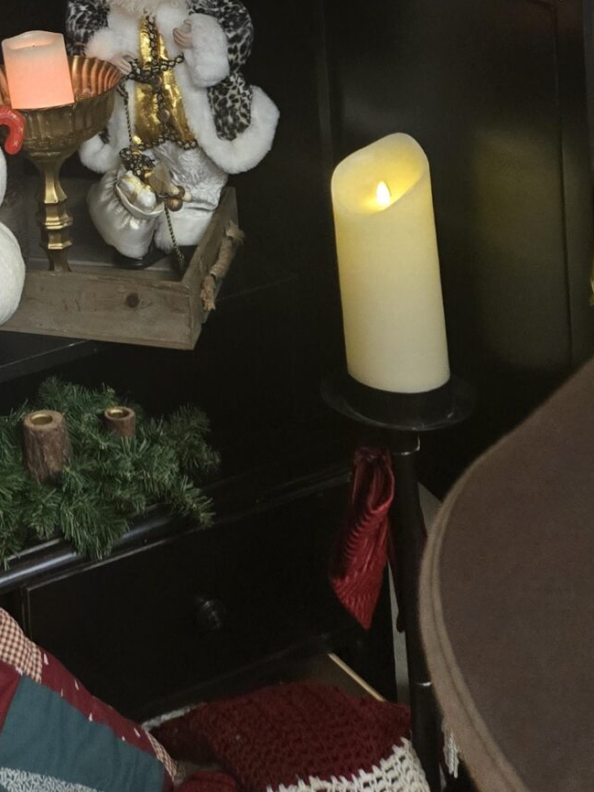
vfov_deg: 25.5
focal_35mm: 68
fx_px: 1557
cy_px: -170
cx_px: -158
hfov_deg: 20.0
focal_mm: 5.4
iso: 640
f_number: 1.8
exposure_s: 1/60
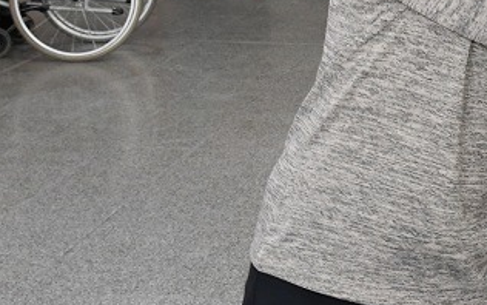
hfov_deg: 17.1
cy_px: -126
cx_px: 596
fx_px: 1541
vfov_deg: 11.0
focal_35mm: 116
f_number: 5.6
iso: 1600
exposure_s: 1/100
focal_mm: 24
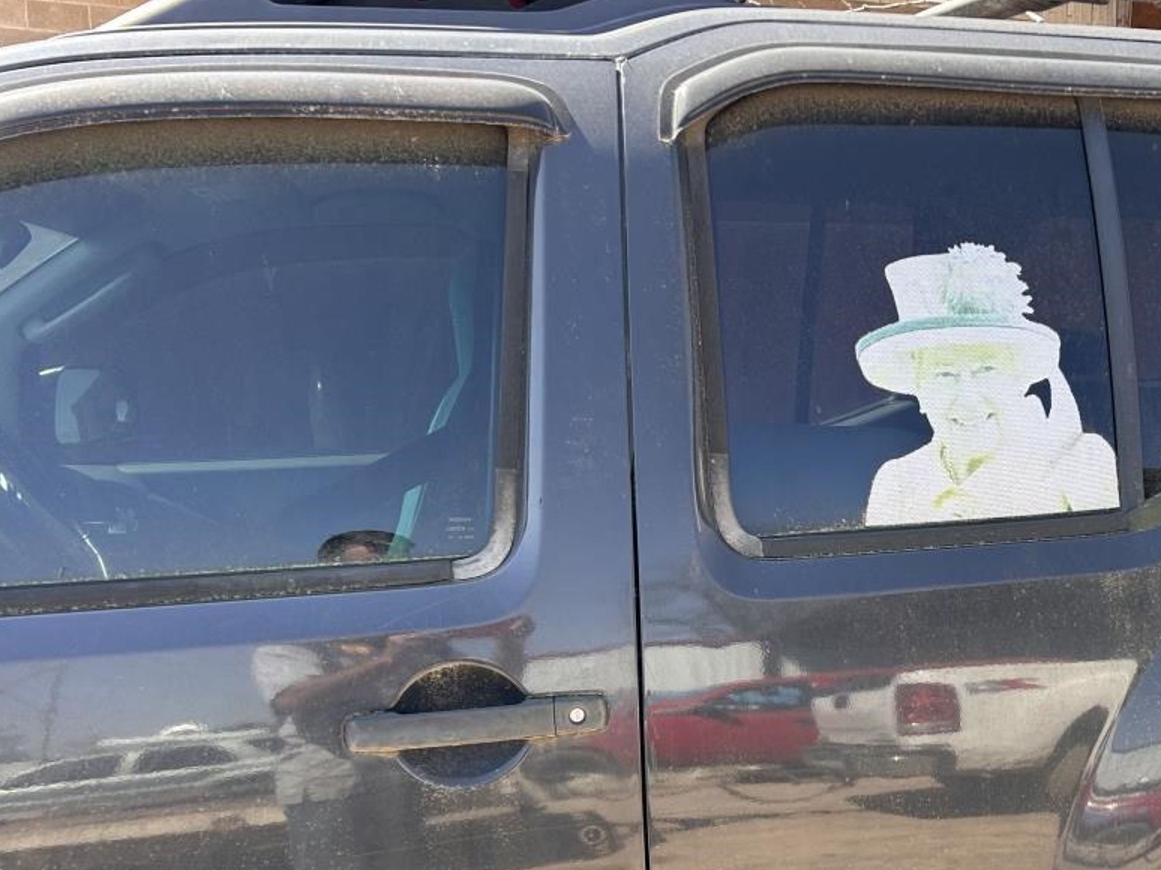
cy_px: 639
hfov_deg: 41.9
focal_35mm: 43
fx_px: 1442
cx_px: 930
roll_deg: -2.0
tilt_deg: -12.5
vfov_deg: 33.0
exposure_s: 1/452
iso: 50
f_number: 1.5
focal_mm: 5.7
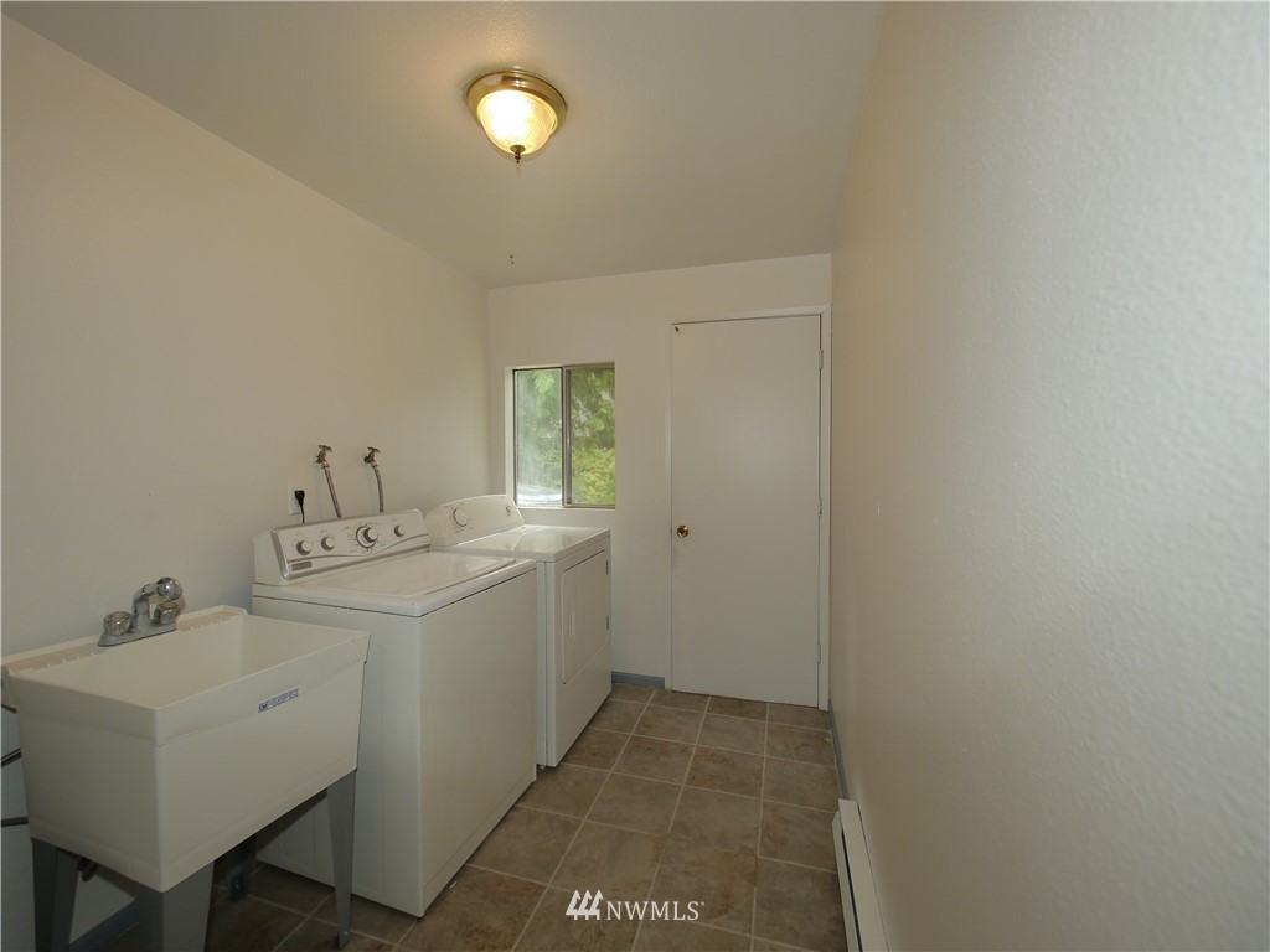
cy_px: 476
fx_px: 514
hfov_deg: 102.1
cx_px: 635
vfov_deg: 85.7
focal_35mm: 14
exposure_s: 1/125
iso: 160
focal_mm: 7
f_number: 2.8
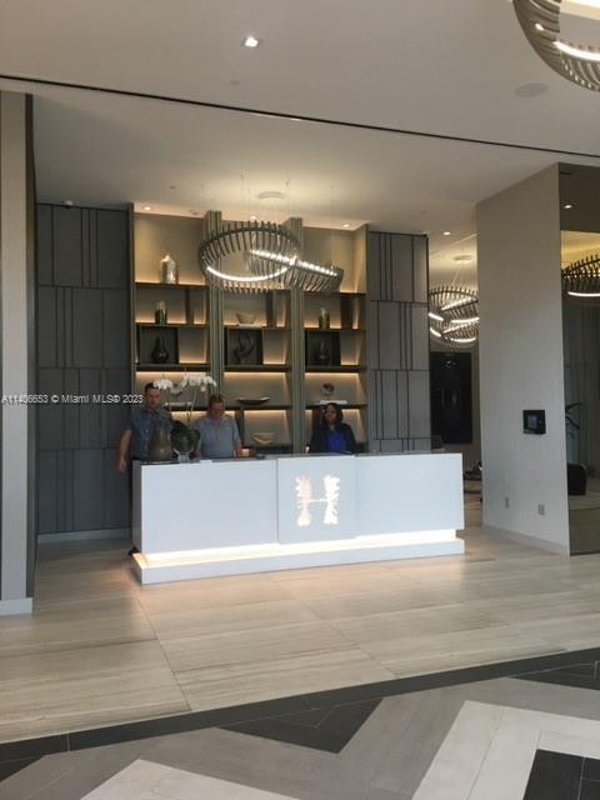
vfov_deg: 61.7
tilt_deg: +3.7
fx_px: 670
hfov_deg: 48.2
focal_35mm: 29
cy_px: 400
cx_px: 300
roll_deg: +1.5
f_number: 2.2
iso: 32
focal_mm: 4.15
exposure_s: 1/30
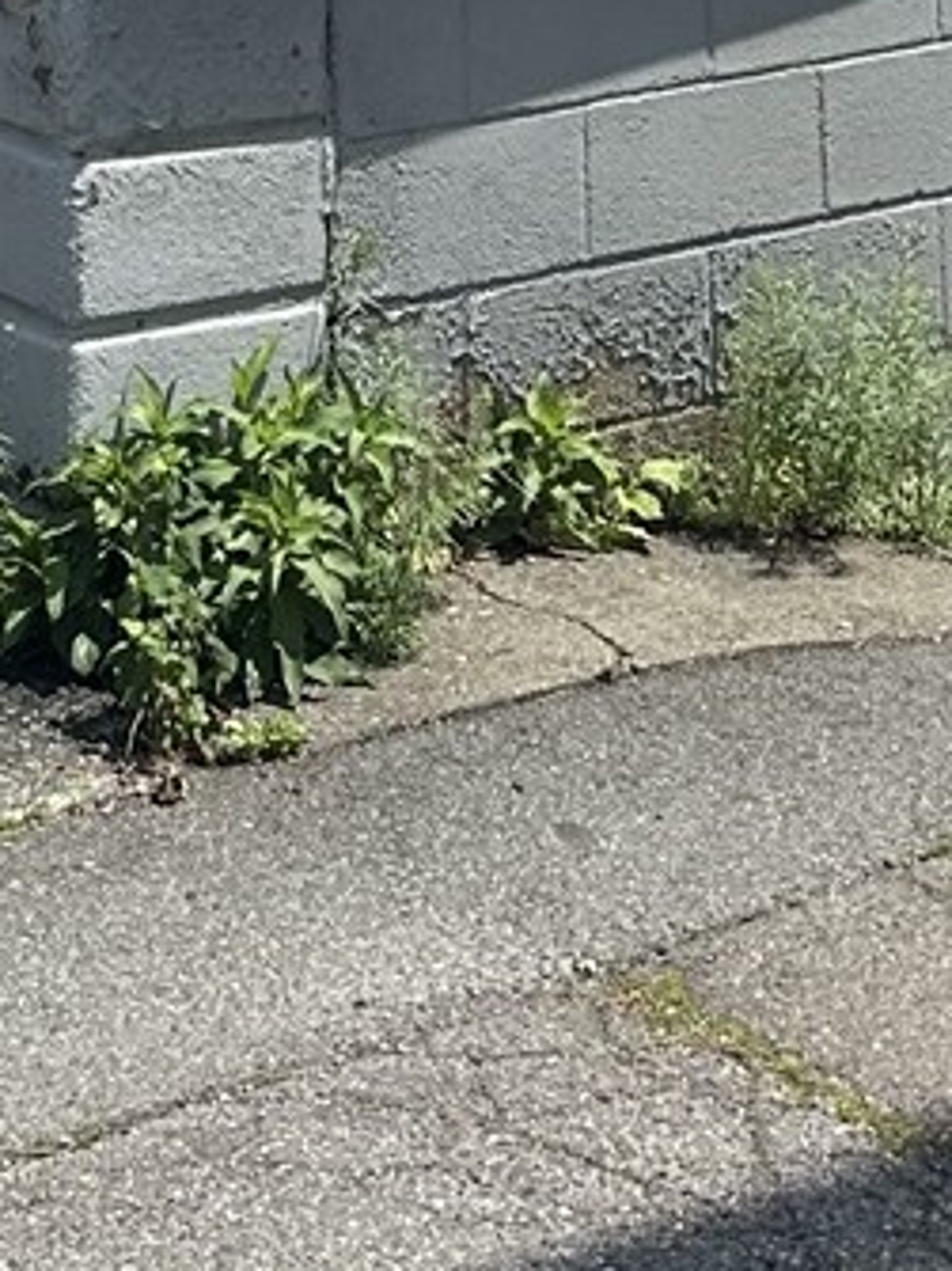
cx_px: -15
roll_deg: -1.9
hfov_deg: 13.3
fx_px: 4036
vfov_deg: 14.0
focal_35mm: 110
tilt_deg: +9.7
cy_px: -1537
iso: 80
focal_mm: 6.86
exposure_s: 1/4762
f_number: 1.78
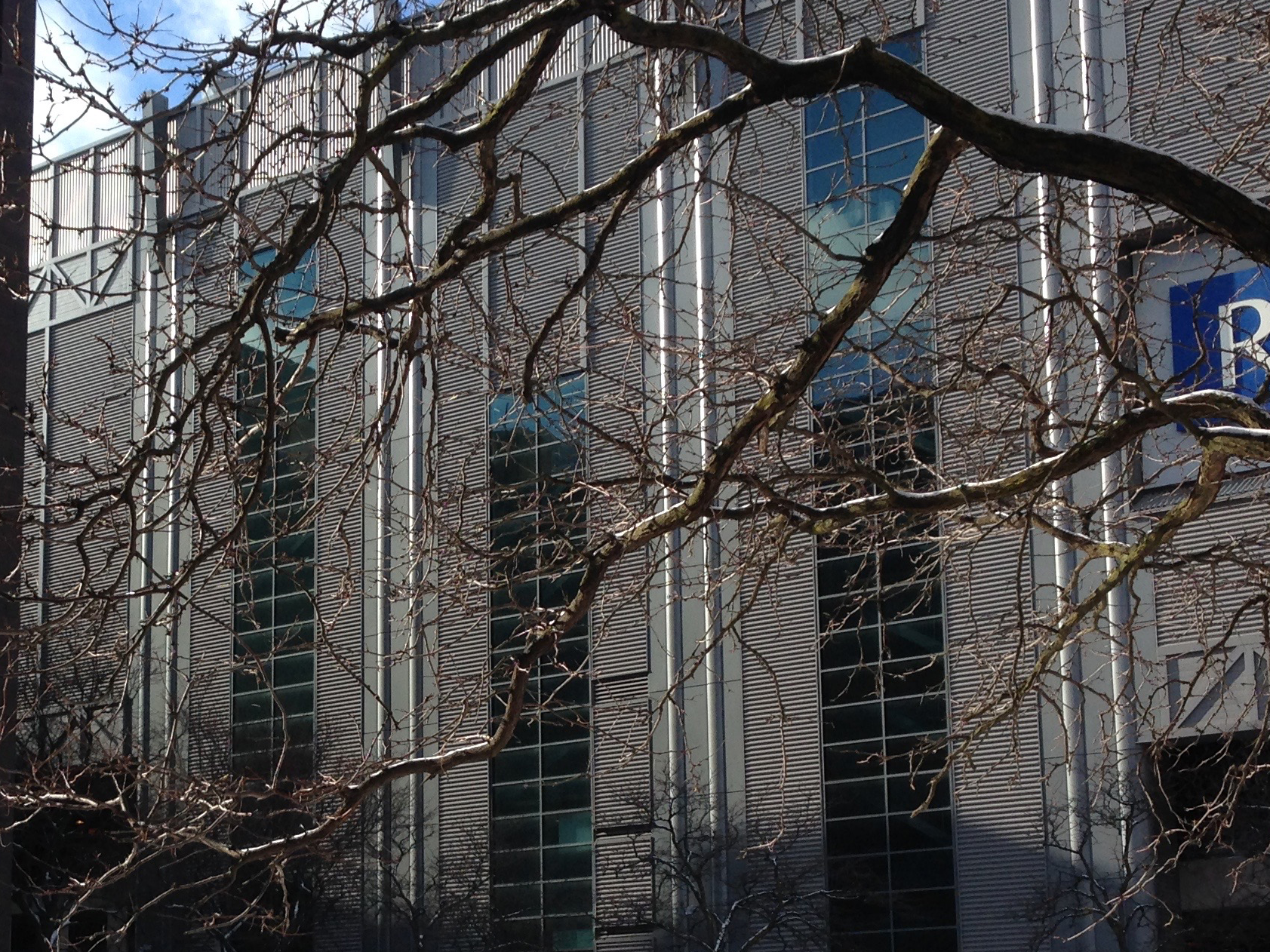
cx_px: 348
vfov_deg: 22.7
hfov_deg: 29.9
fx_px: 2348
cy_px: 714
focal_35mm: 64
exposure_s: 1/951
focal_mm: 4.12
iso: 50
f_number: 2.4
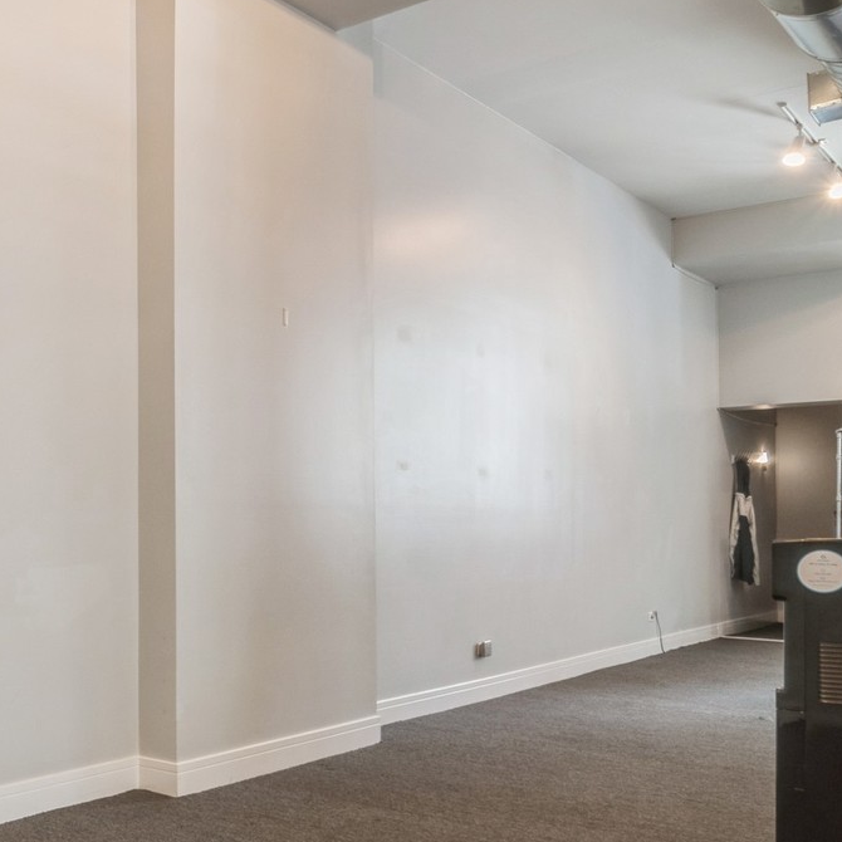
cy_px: 544
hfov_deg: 38.8
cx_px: -35
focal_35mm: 37
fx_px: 1018
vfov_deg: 44.4
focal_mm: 12
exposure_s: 1/2.5
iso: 200
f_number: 8
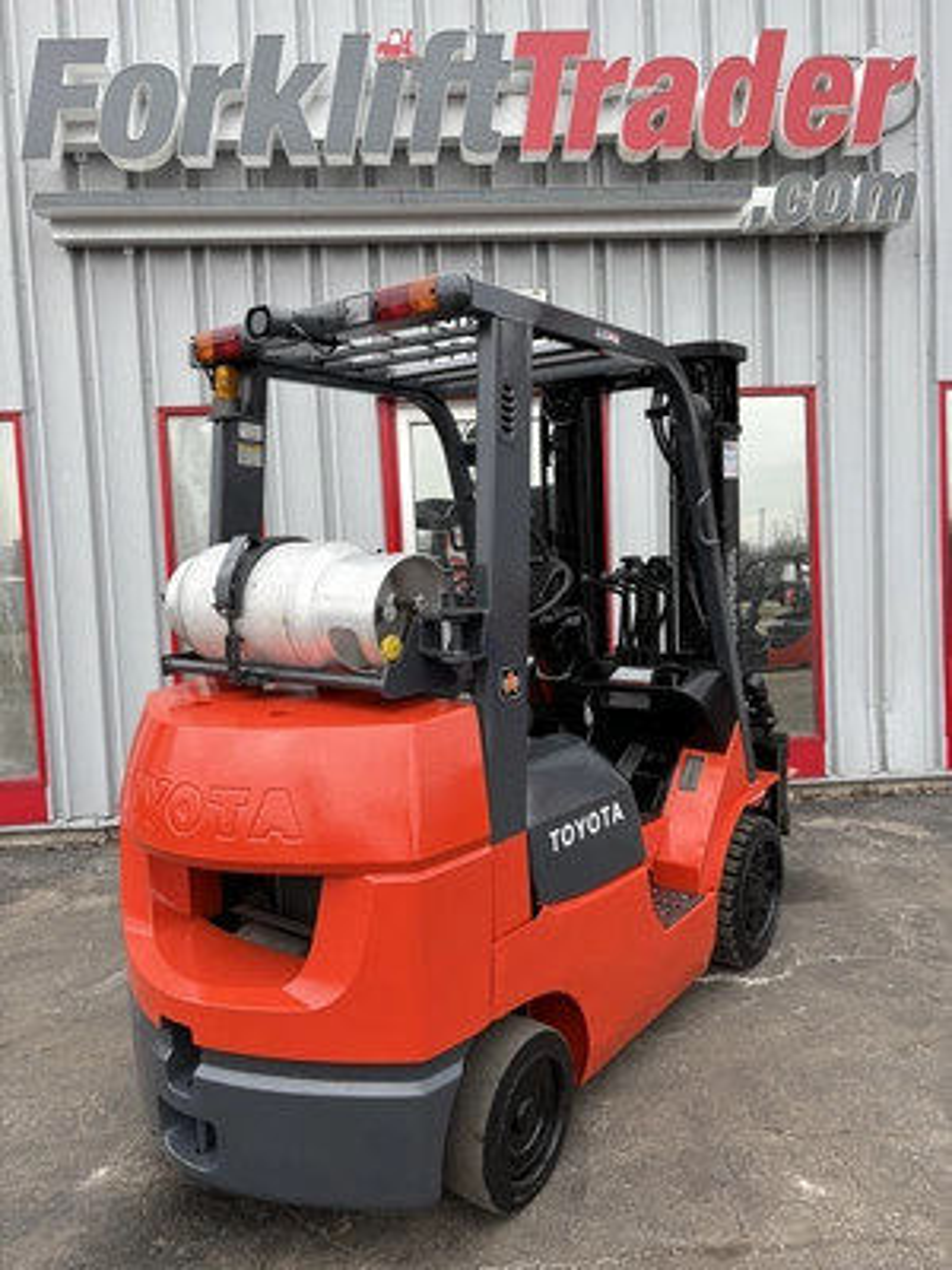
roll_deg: +2.4
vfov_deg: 67.3
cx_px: 476
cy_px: 635
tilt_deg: -2.4
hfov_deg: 53.1
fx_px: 953
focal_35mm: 26
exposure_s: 1/801
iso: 50
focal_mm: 5.96
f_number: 1.6
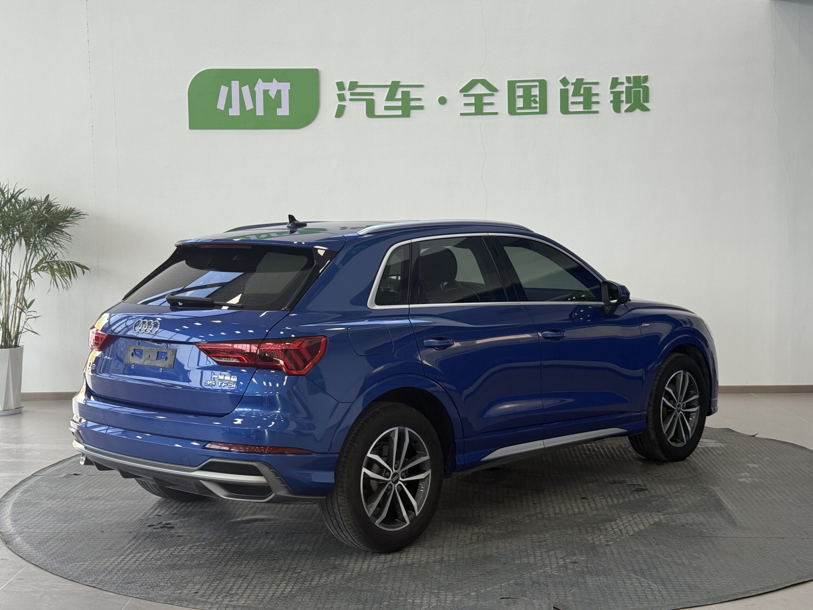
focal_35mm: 48
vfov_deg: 30.3
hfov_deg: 39.7
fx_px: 1127
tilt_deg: -4.7
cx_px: 406
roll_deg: +0.1
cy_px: 305
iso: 64
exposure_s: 1/123
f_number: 1.78
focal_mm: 6.76
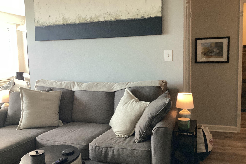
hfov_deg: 57.2
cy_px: 84
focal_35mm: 33
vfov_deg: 40.0
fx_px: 225
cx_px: 124
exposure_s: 1/60
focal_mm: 3.3
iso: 160
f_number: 2.4
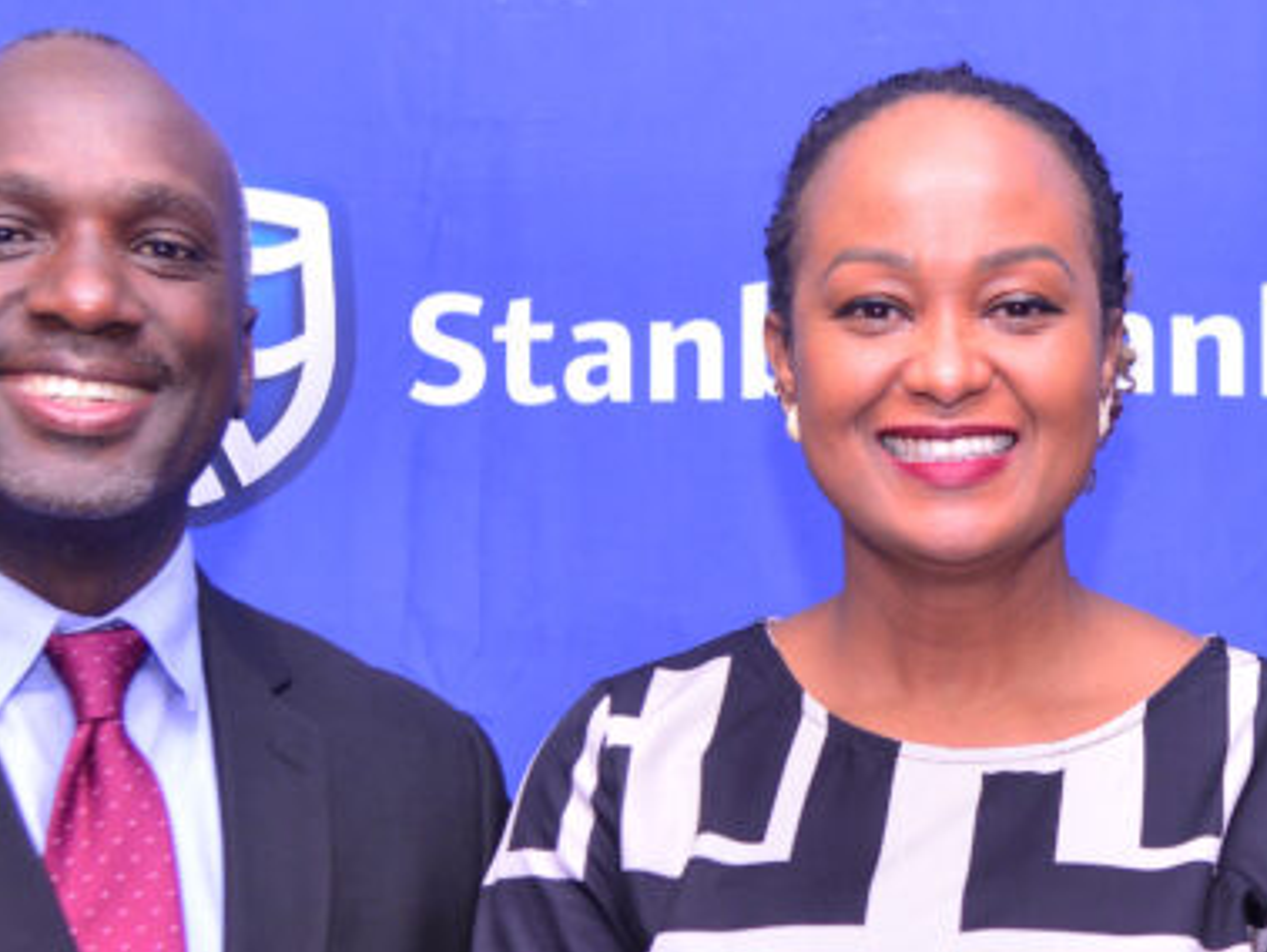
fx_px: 4358
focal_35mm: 119
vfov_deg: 12.4
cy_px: 759
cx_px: 1126
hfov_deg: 16.3
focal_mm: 40
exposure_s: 1/100
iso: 320
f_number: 4.5
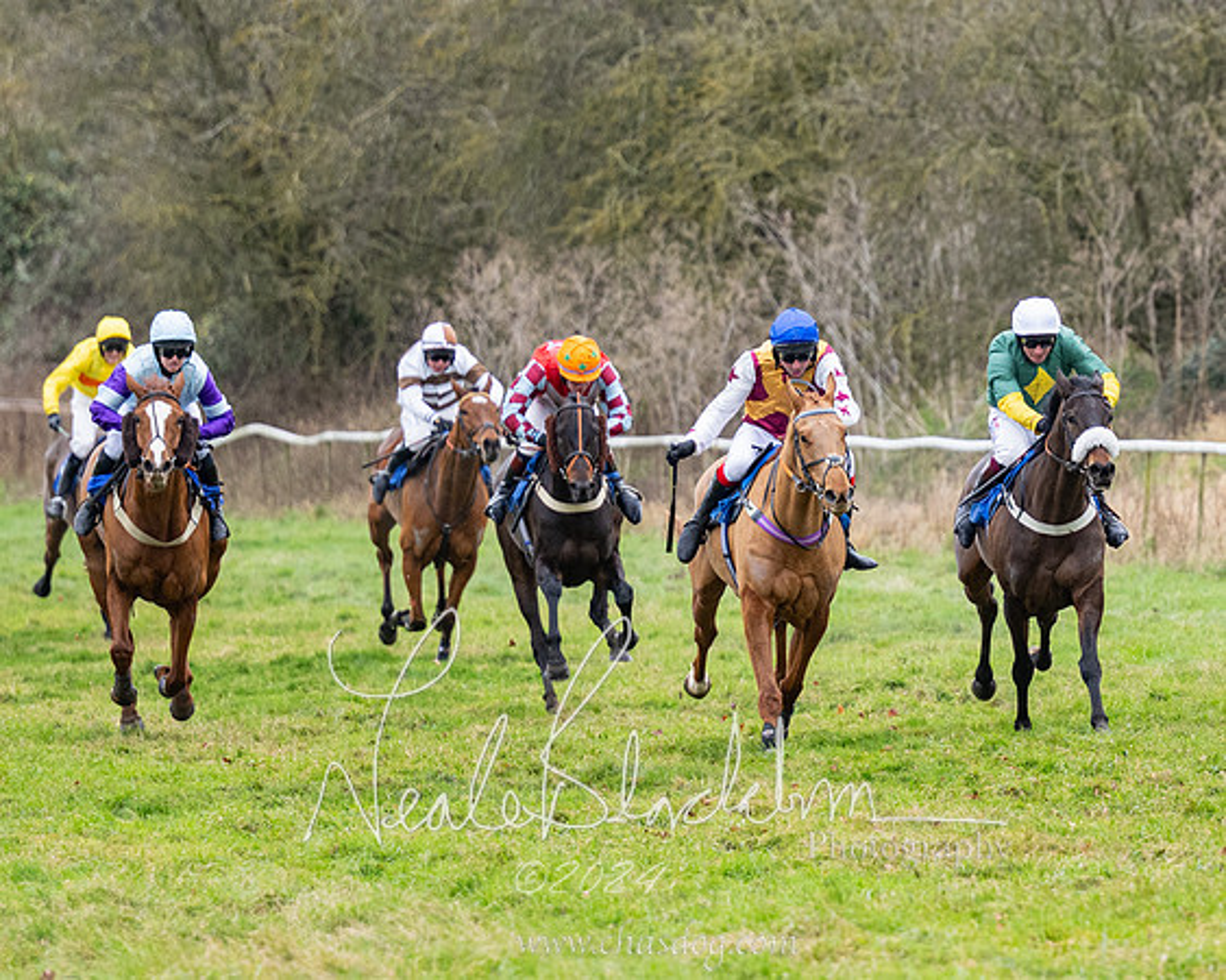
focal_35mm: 370
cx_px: 803
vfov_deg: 4.2
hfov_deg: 5.2
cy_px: 500
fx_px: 13415
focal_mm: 145
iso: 640
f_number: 2.8
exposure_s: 1/1000
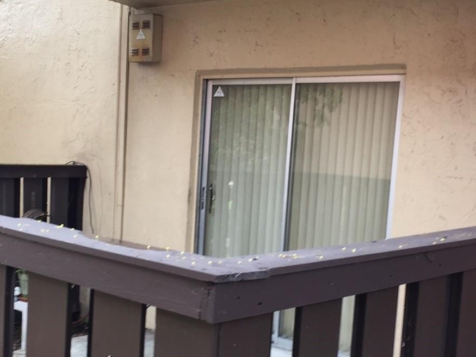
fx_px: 729
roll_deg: -3.2
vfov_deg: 27.4
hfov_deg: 36.1
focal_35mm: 53
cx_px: 215
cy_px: 240
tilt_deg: -6.4
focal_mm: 4.15
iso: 40
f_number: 2.2
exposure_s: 1/60
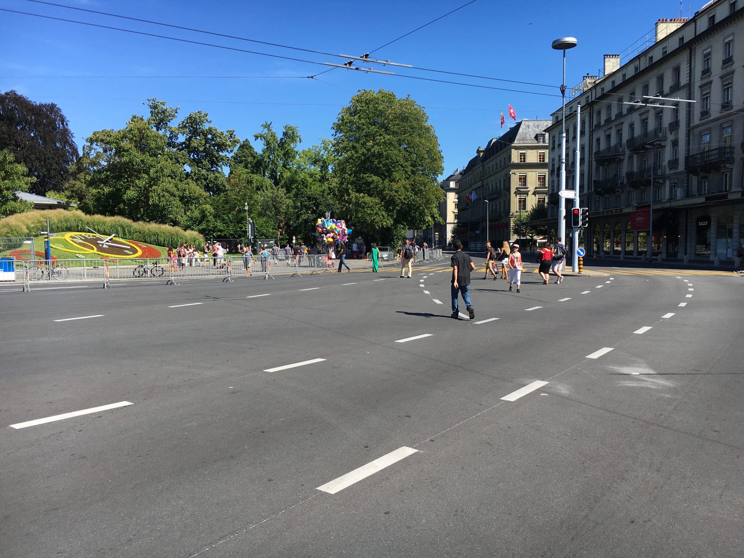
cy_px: 279
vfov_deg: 48.2
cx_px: 372
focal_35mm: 29
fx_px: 623
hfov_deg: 61.7
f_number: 2.2
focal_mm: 4.15
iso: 25
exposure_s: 1/1166
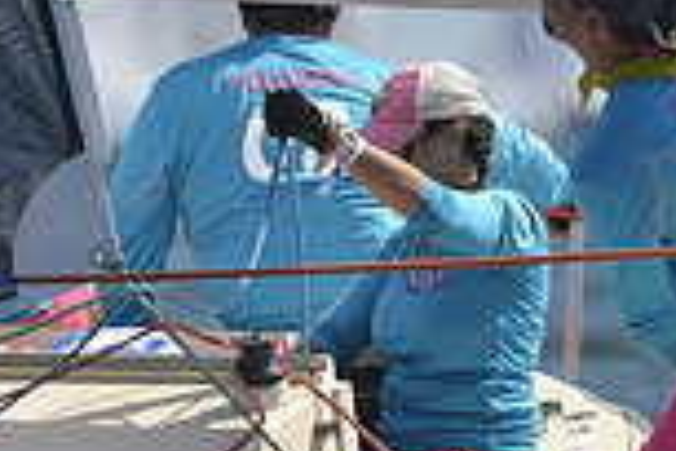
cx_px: 415
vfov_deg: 0.9
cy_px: 418
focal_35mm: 1513
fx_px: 28409
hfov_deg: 1.4
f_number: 6.3
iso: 200
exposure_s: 1/1000
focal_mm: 400
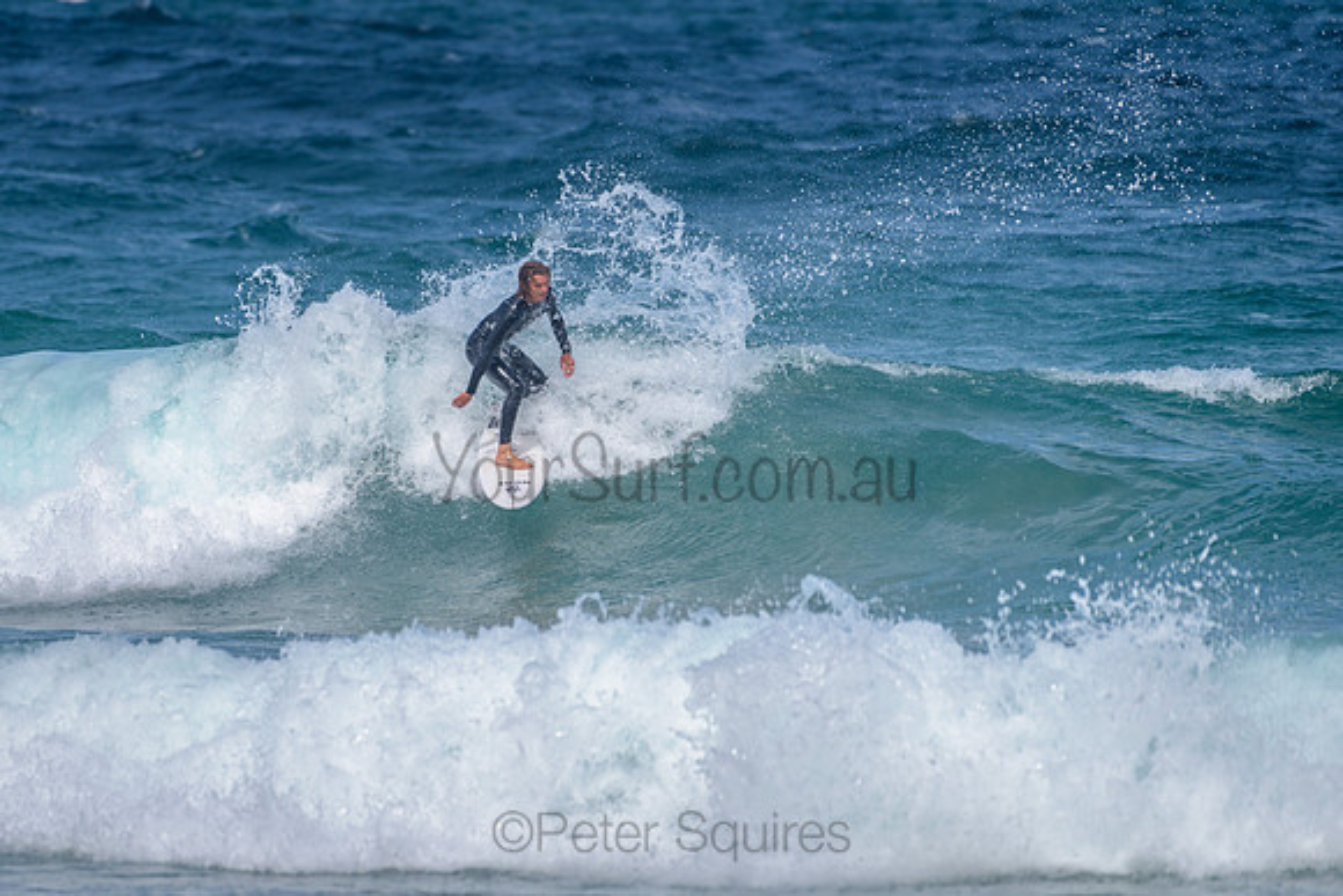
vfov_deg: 2.2
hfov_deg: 3.4
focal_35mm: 613
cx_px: 525
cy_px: 381
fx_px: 22885
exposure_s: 1/2000
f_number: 5.6
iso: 125
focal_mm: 500
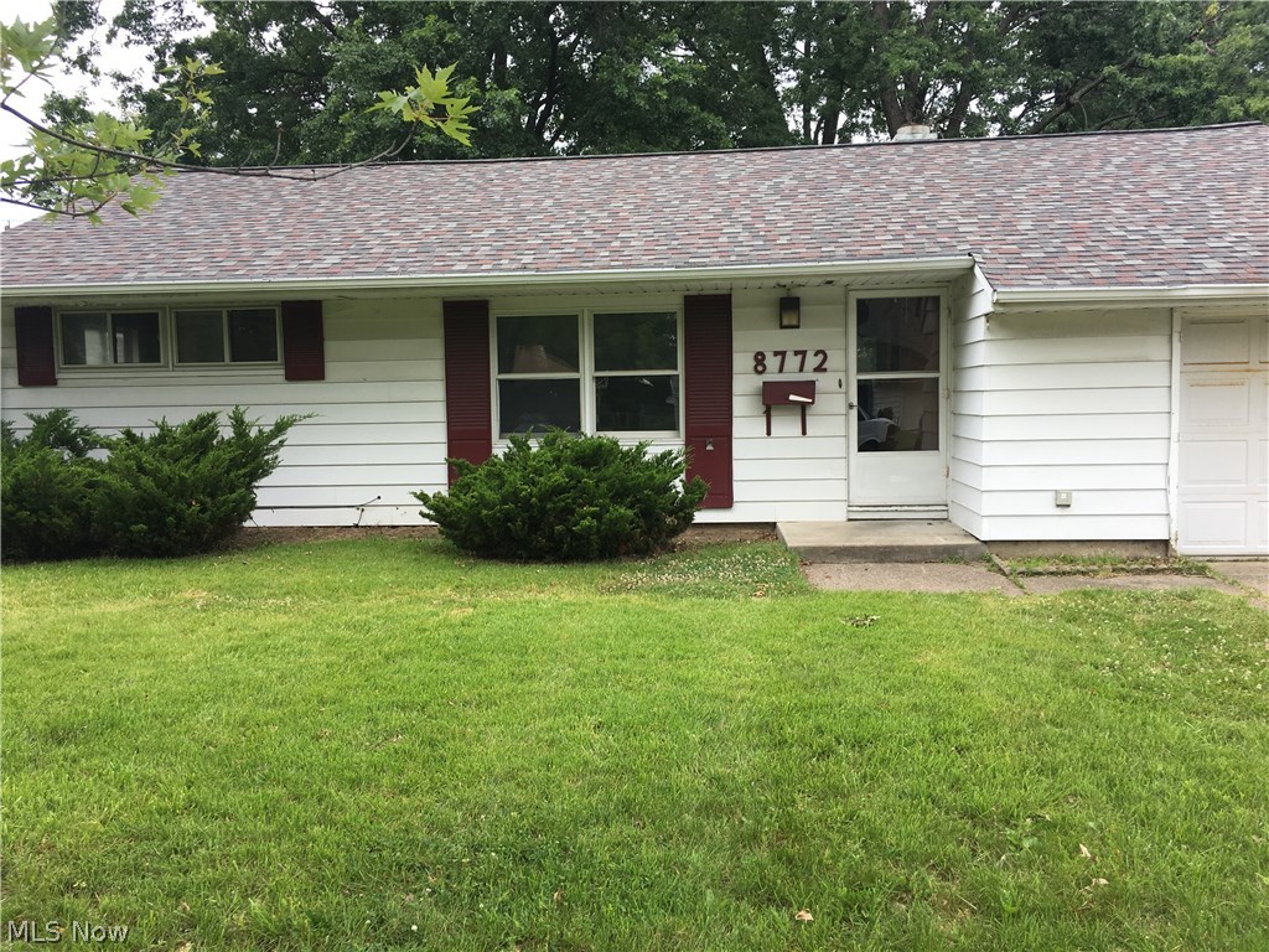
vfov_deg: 48.2
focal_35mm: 29
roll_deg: +0.3
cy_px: 476
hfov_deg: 61.7
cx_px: 634
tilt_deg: -6.3
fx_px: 1063
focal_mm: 4.15
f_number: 2.2
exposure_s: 1/237
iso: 25
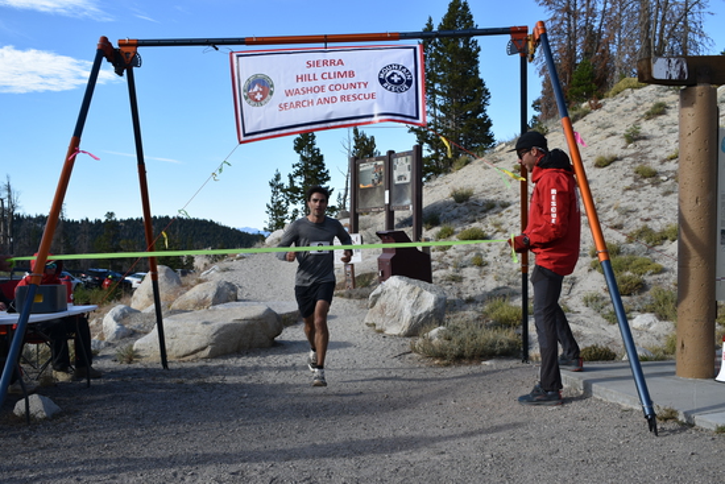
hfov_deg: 47.9
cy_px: 242
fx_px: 816
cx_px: 362
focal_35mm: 40
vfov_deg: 33.0
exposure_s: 1/250
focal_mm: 27
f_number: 8
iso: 160
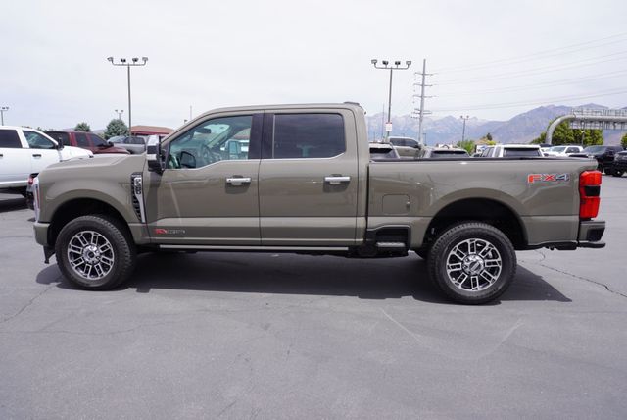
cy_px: 210
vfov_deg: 53.2
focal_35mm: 24
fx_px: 418
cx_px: 314
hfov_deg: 73.7
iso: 100
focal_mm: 16
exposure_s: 1/160
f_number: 10
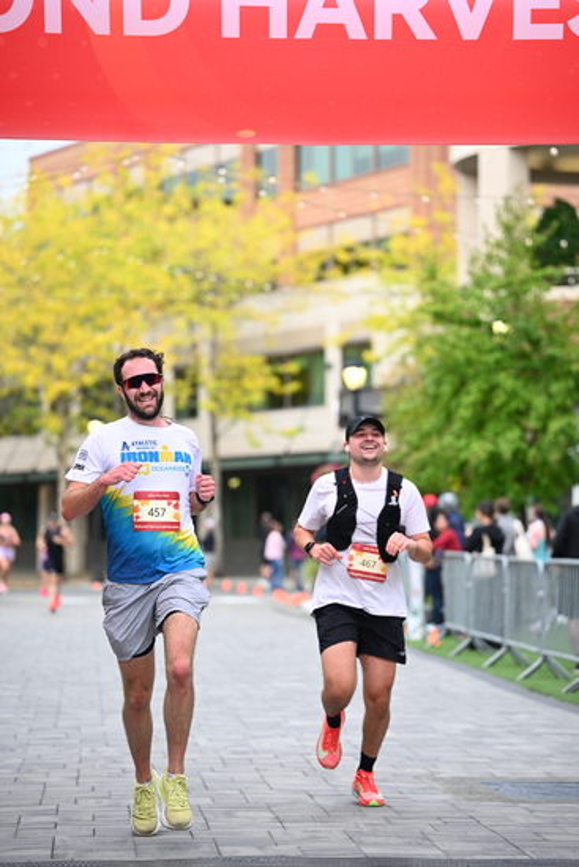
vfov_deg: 17.8
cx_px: 290
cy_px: 434
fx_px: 2772
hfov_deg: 11.9
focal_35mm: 115
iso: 1000
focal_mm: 115
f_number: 2.8
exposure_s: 1/2000
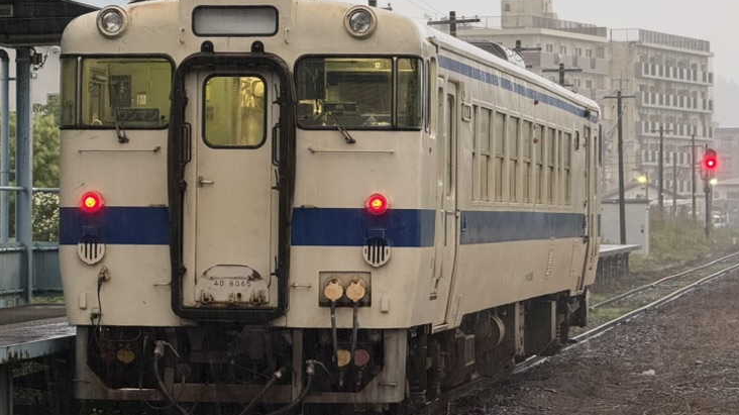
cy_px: 147
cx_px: 354
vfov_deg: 6.6
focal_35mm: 183
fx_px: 3584
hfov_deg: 11.8
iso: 320
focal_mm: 15.66
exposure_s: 1/60
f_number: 2.8
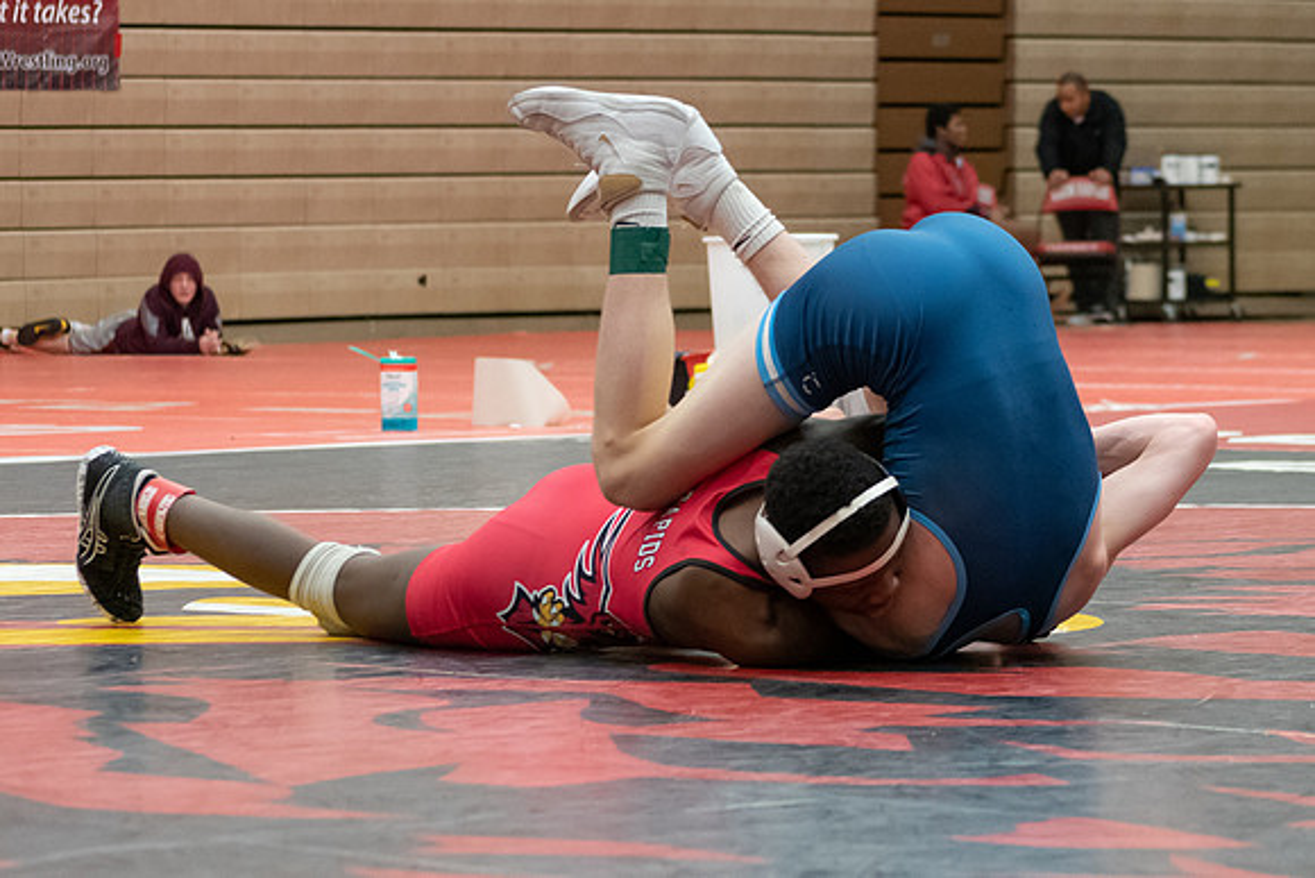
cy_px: 513
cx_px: 770
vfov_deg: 8.9
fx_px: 5643
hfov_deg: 13.3
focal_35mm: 154
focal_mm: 75
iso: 3200
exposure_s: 1/250
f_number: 4.2
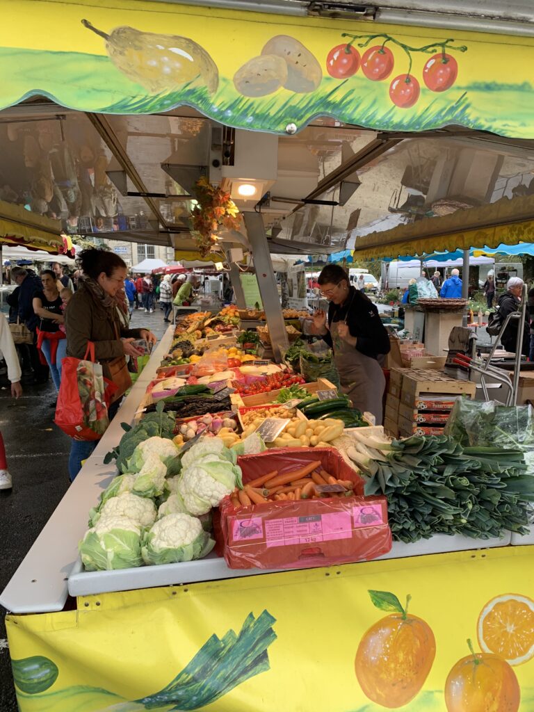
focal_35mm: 26
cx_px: 267
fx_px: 535
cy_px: 356
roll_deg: +1.2
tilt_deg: -7.7
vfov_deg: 67.3
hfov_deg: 53.1
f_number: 1.8
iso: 50
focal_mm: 4.25
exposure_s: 1/122
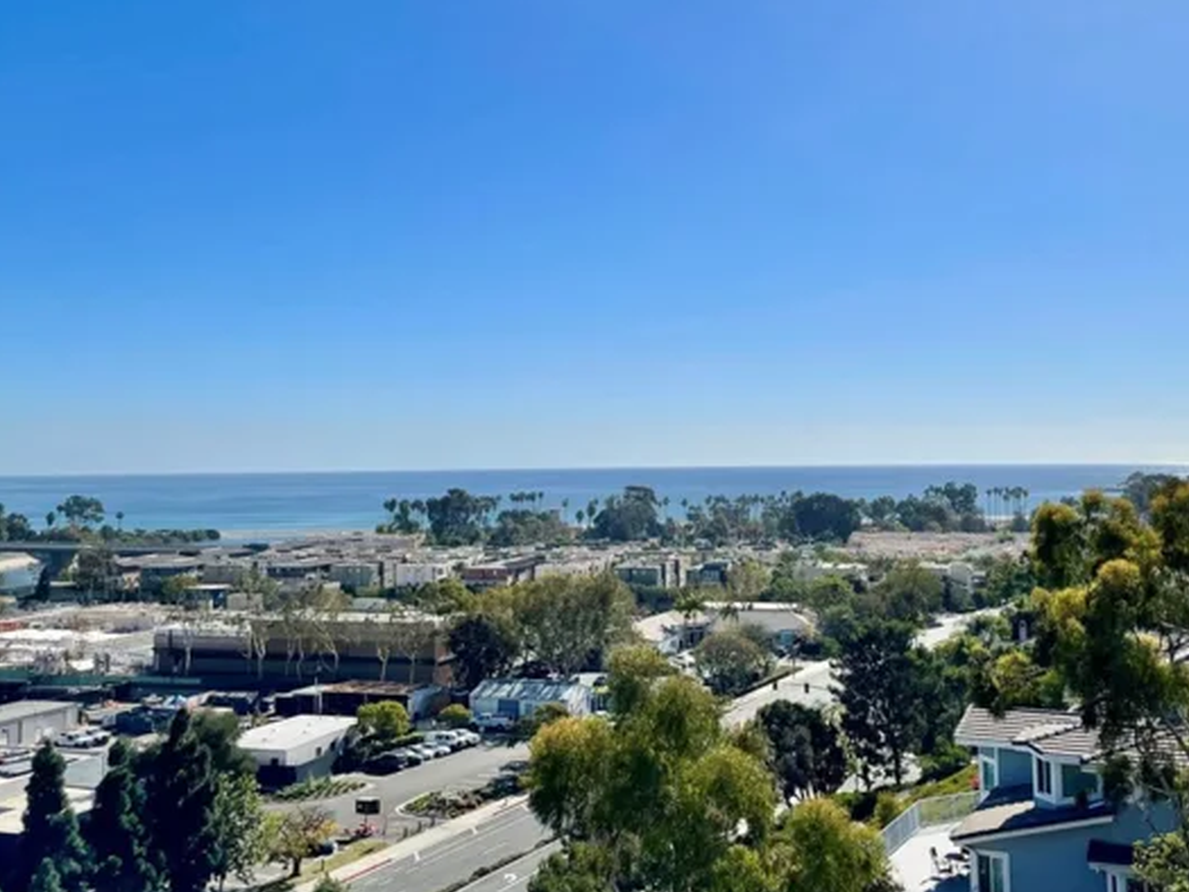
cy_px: 358
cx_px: 735
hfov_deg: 49.7
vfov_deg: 38.5
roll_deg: +0.1
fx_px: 1271
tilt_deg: +4.5
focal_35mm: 37
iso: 32
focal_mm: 4.2
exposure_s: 1/7299
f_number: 1.6
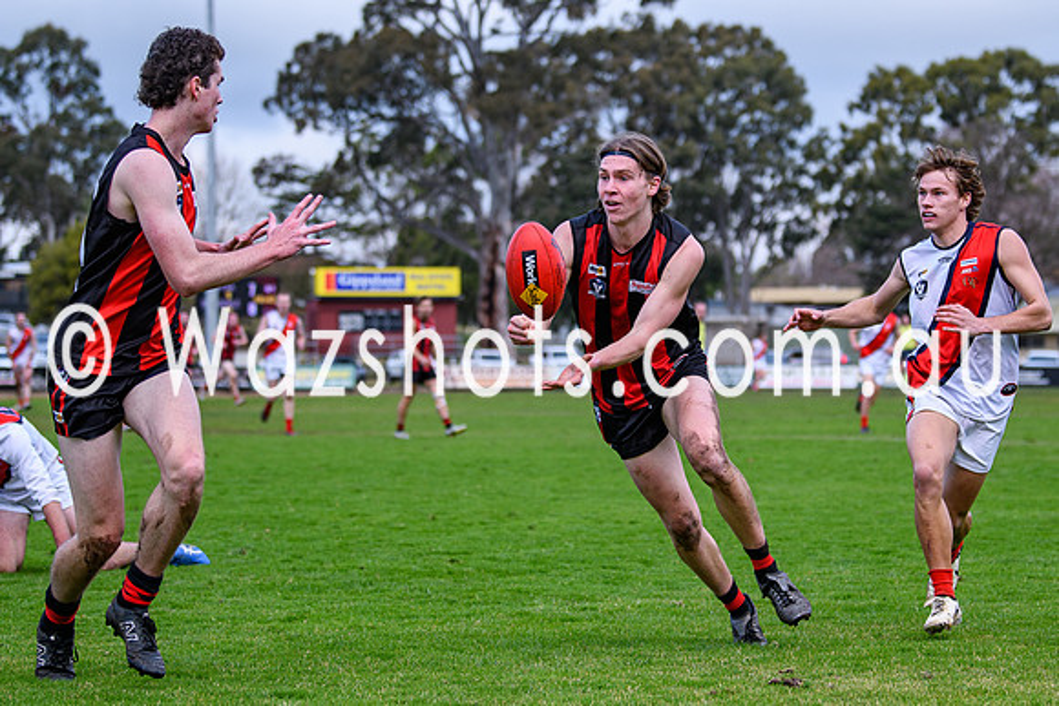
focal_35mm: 127
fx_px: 3726
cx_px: 637
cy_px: 351
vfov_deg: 10.8
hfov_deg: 16.2
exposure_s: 1/1250
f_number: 2.8
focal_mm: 70
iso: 160
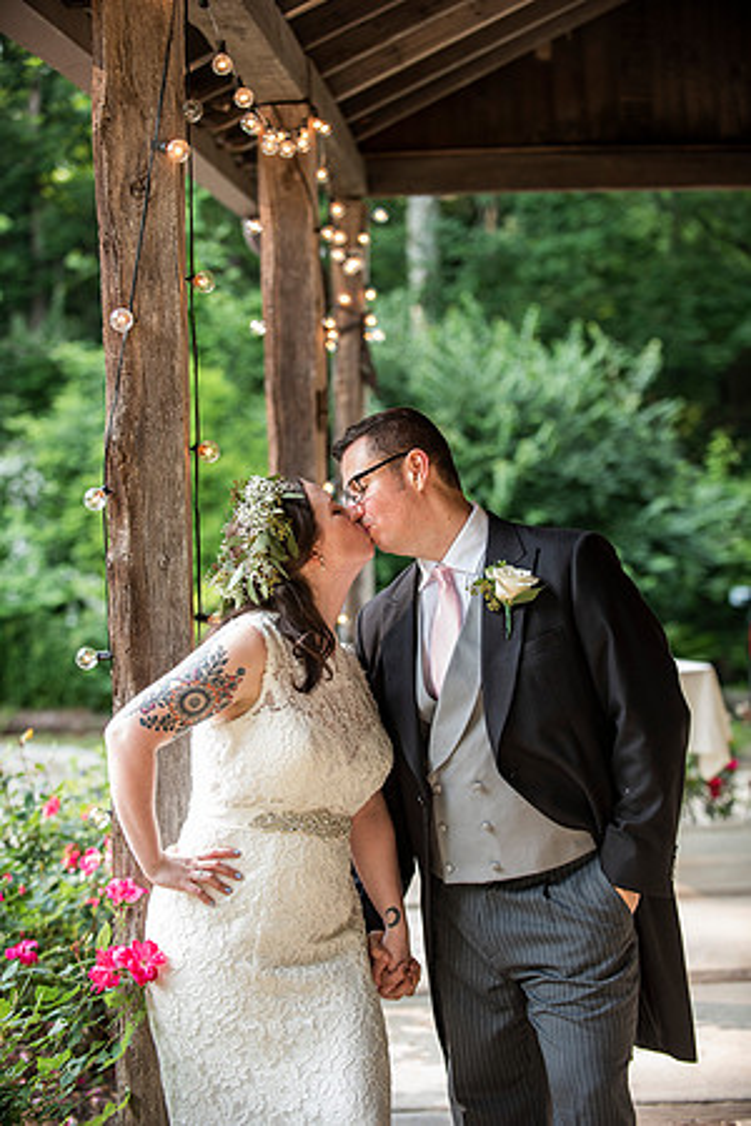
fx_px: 2503
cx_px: 376
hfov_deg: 17.1
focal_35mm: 80
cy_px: 563
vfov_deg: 25.4
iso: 400
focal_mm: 80
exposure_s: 1/320
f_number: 3.2
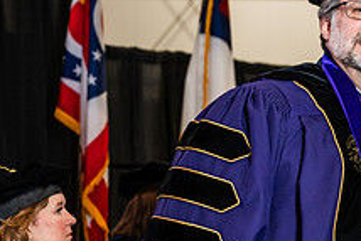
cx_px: 430
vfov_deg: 7.5
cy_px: 186
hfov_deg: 11.0
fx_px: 1846
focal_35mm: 184
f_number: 4.5
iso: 1250
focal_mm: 68
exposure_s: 1/200
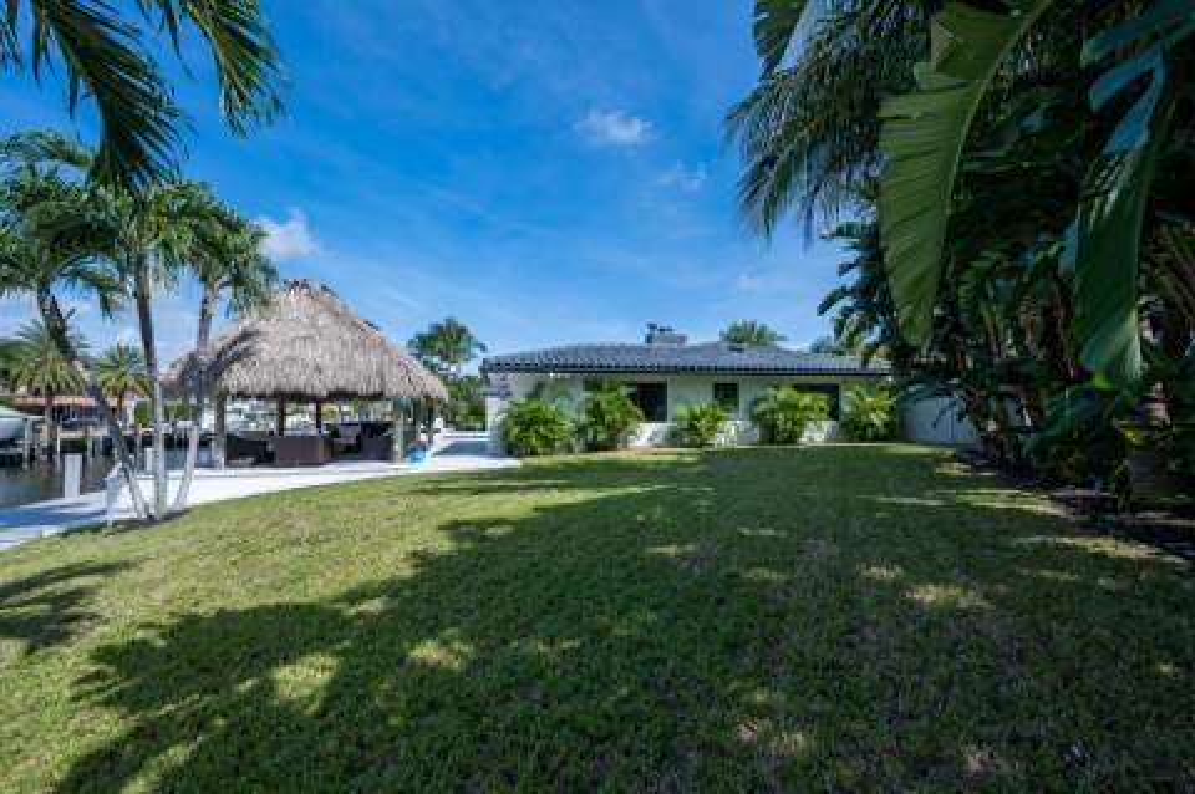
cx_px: 598
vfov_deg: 81.1
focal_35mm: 14
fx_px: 464
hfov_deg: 104.3
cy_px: 397
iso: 250
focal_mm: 14
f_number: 10
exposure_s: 1/320
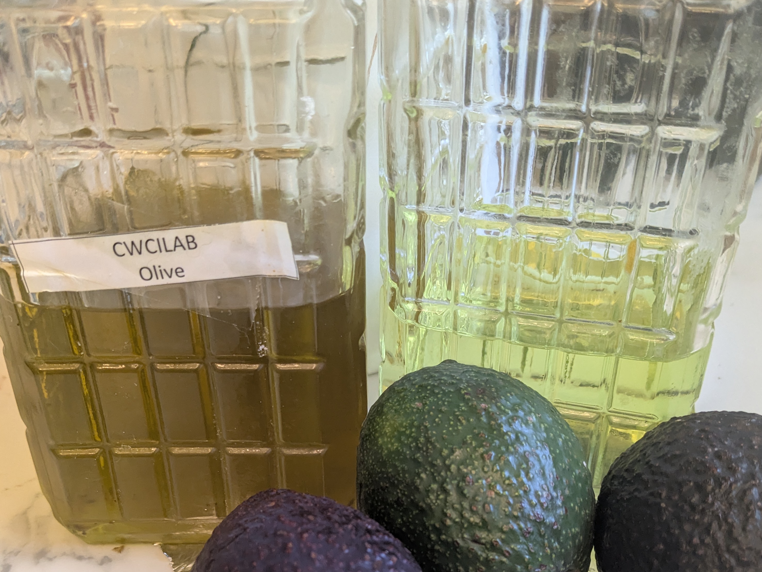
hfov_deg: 50.1
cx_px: 391
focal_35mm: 37
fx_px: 815
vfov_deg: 37.2
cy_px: 467
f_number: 1.73
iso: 318
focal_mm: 4.38
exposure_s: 1/120
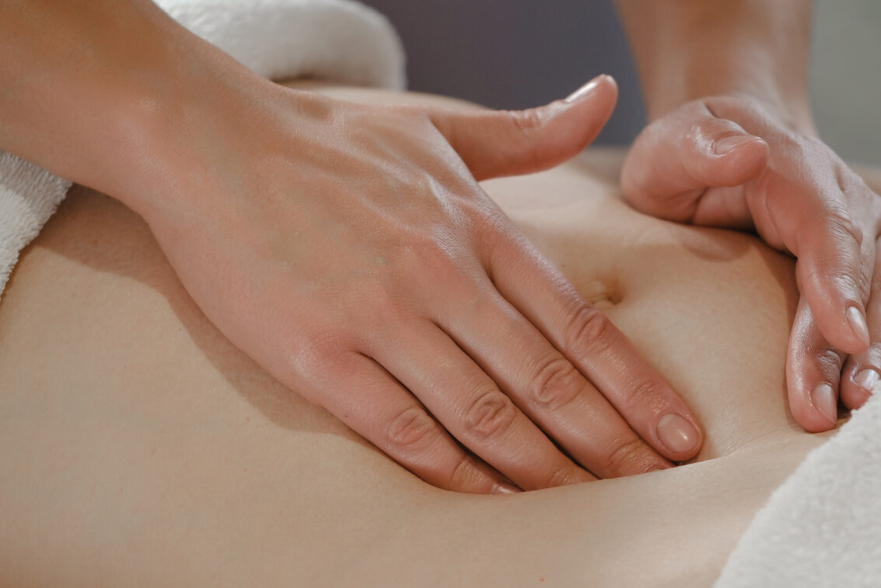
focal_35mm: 169
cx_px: 572
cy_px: 300
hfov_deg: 12.1
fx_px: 4137
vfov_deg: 8.1
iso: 500
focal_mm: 80
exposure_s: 1/200
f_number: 2.8
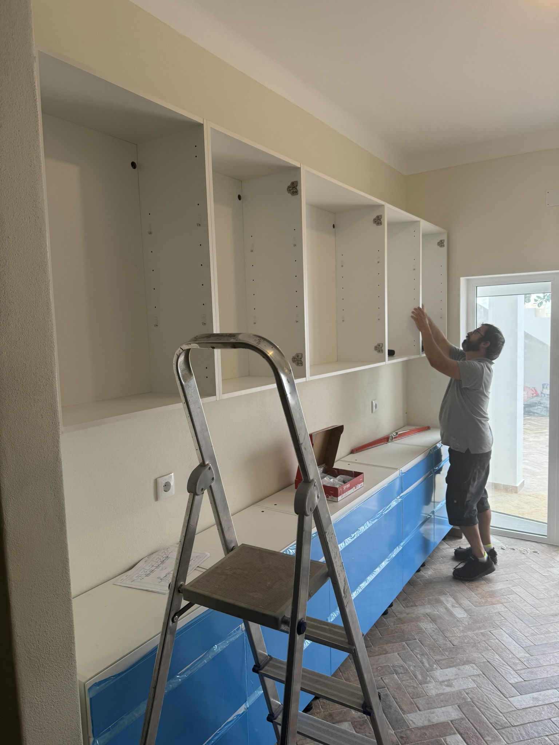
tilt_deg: -4.4
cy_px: 372
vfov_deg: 71.6
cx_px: 280
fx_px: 517
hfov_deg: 56.8
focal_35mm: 24
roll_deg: +2.8
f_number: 1.78
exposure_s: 1/150
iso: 64
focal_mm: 6.76
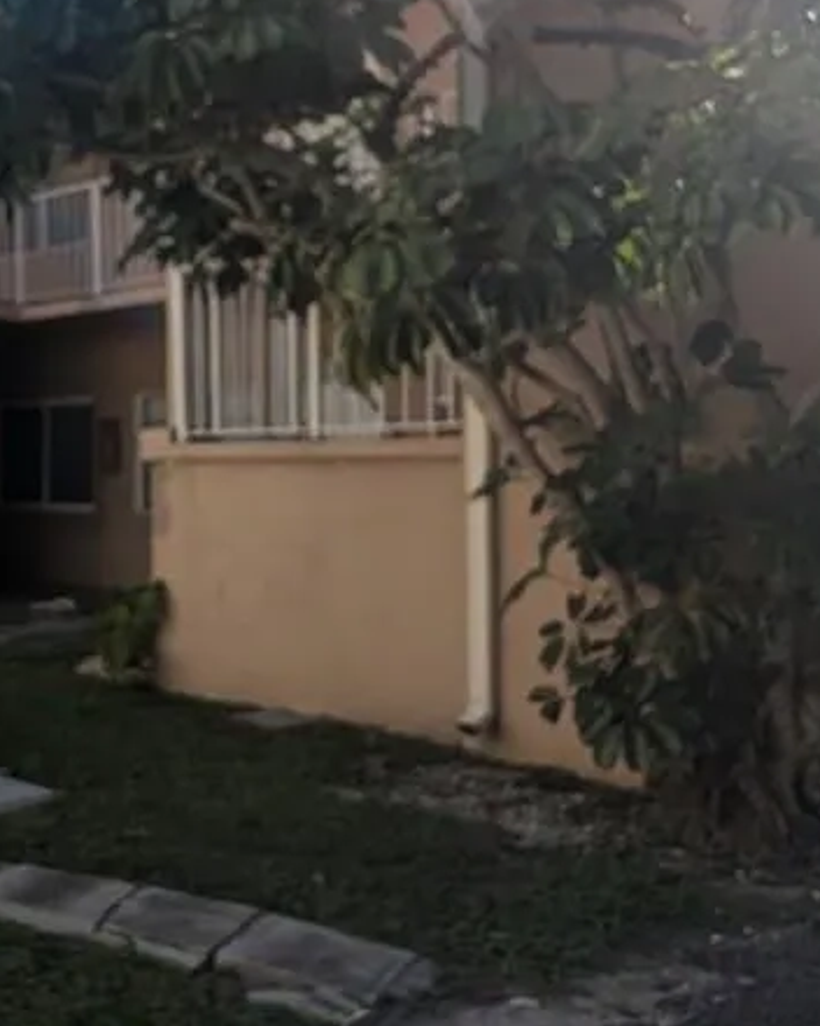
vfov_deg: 40.3
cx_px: -121
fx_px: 1395
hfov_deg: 29.0
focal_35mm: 46
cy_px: 515
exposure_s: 1/1692
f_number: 2.2
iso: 46
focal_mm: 1.95
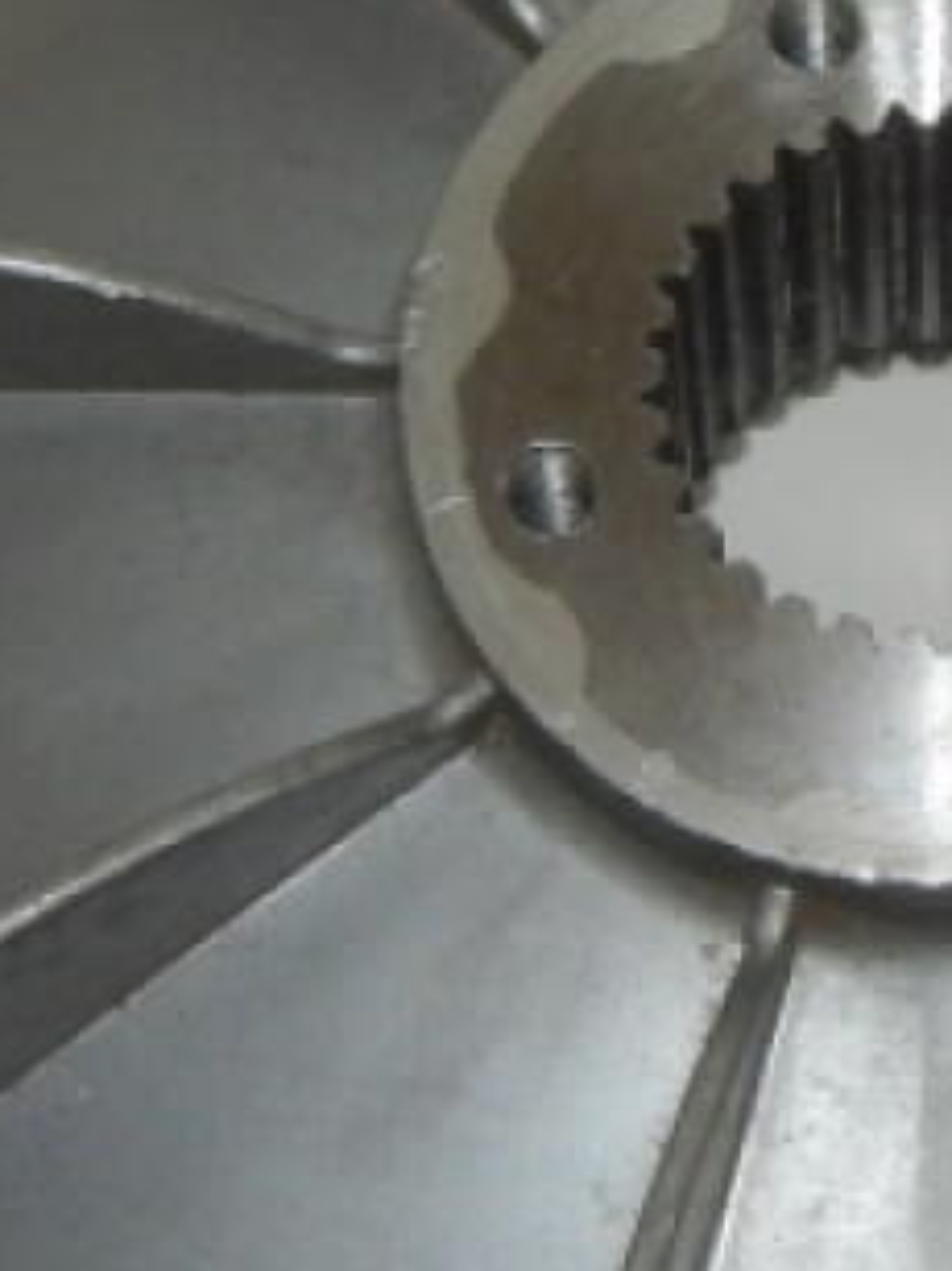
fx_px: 7266
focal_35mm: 198
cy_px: 447
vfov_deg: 10.0
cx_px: 906
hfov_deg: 7.5
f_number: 3.4
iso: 200
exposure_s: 1/30
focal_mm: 6.8
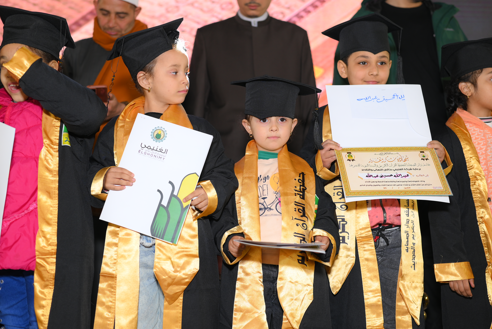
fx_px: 684
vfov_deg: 27.0
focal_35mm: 50
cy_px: 164
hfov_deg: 39.6
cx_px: 246
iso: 400
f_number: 2.8
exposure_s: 1/200
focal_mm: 50
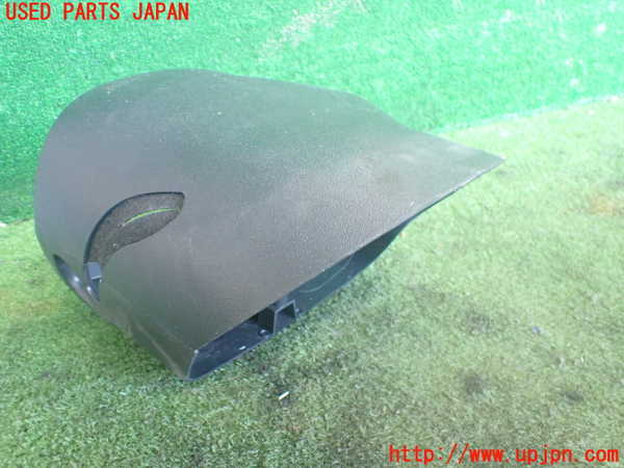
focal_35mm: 30
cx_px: 312
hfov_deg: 60.0
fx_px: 541
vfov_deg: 46.8
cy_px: 234
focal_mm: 5.4
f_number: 2.3
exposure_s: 1/50
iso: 800
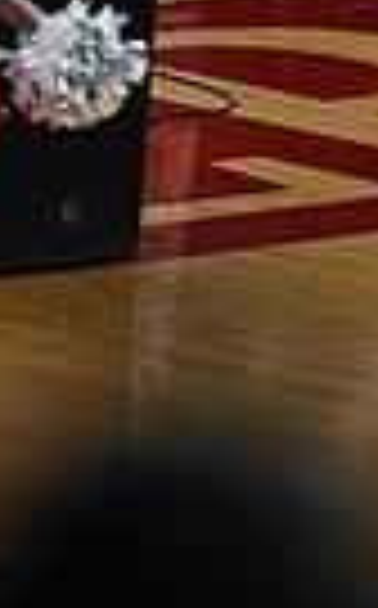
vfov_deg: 2.4
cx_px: -752
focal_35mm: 875
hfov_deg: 1.5
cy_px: -133
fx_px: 14469
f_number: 4
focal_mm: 200
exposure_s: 1/400
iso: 4000
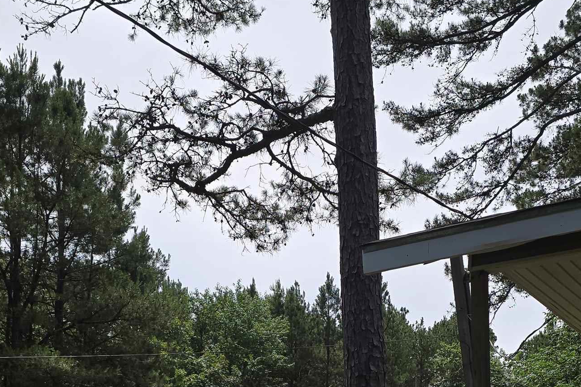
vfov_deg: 21.4
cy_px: 513
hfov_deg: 35.1
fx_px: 920
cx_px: 279
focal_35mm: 57
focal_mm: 6.3
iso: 12
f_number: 1.7
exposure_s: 1/688
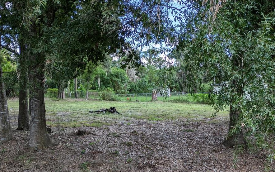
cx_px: 139
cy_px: 108
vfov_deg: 35.1
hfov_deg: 54.0
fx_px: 270
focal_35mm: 36
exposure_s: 1/573
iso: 44
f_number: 1.89
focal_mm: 5.43
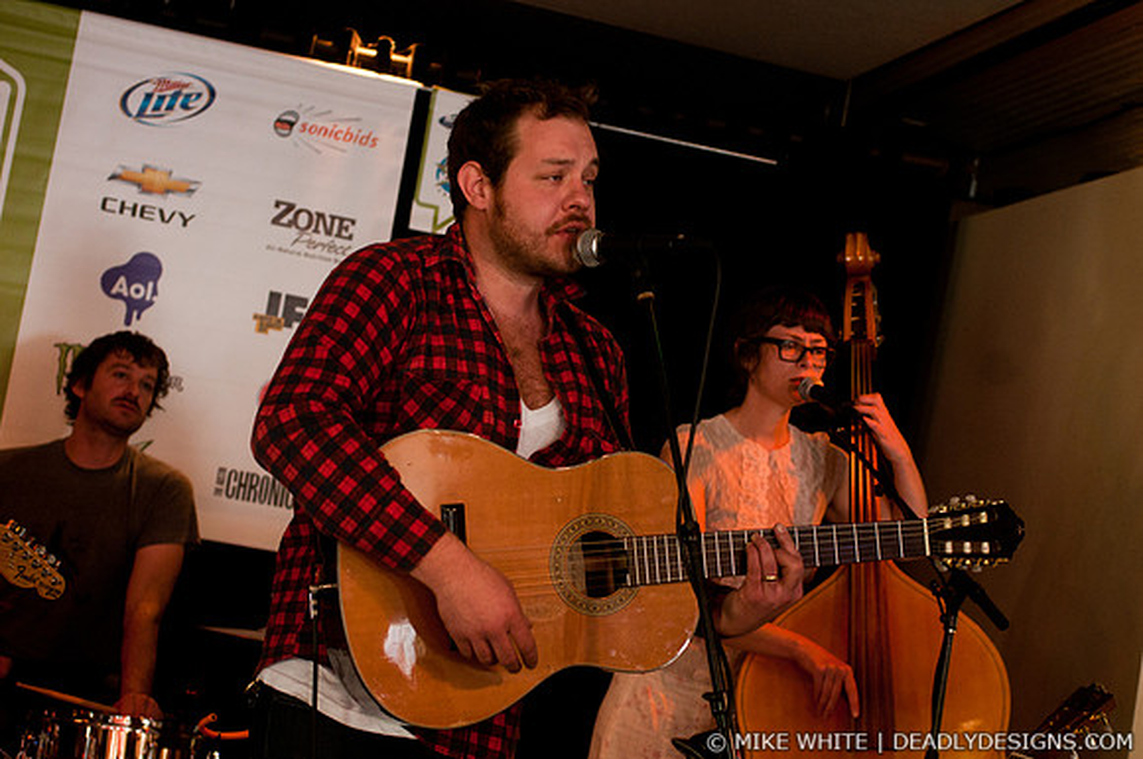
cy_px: 380
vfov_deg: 18.9
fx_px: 2283
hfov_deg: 28.1
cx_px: 572
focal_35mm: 72
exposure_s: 1/50
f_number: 3.5
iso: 640
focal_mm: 48
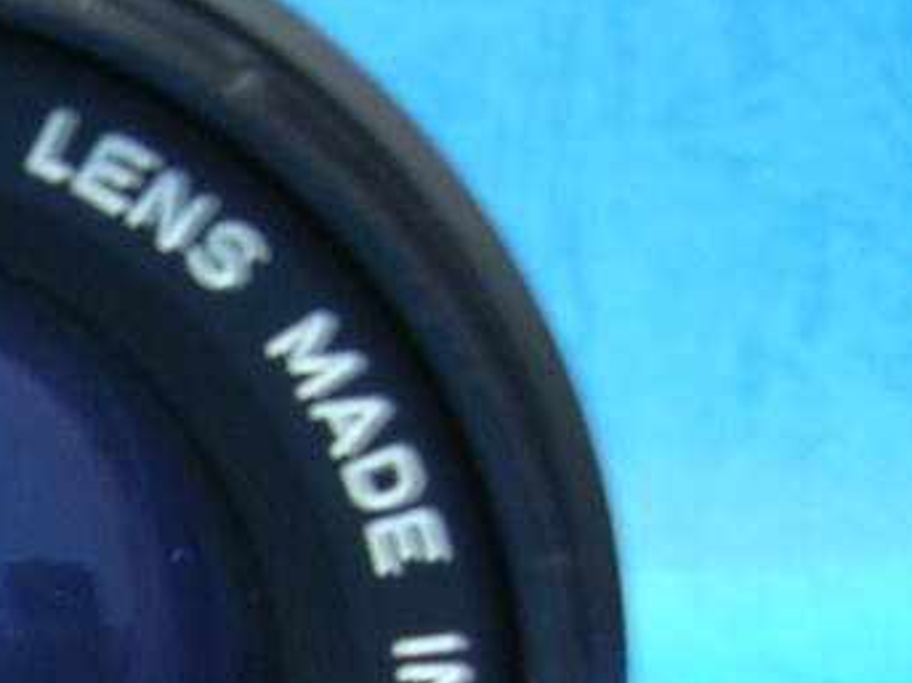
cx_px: -306
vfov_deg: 12.2
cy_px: 763
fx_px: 3134
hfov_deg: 15.7
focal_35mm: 119
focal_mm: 5.7
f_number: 2.9
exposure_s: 1/4.3
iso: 50
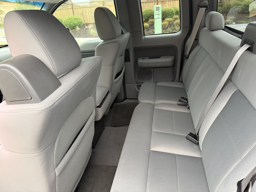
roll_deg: +4.5
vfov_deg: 56.8
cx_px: 128
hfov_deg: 71.6
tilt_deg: -24.1
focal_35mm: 24
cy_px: 96
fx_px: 177
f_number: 1.78
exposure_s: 1/60
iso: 250
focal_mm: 6.76
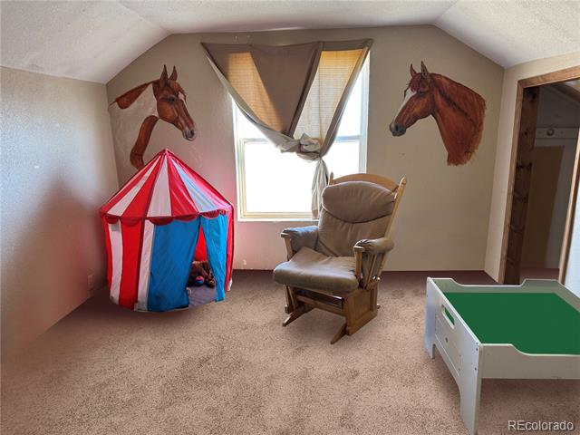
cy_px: 218
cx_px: 290
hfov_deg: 71.6
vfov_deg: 56.8
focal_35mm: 24
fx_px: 402
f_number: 1.78
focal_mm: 6.76
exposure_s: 1/60
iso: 160
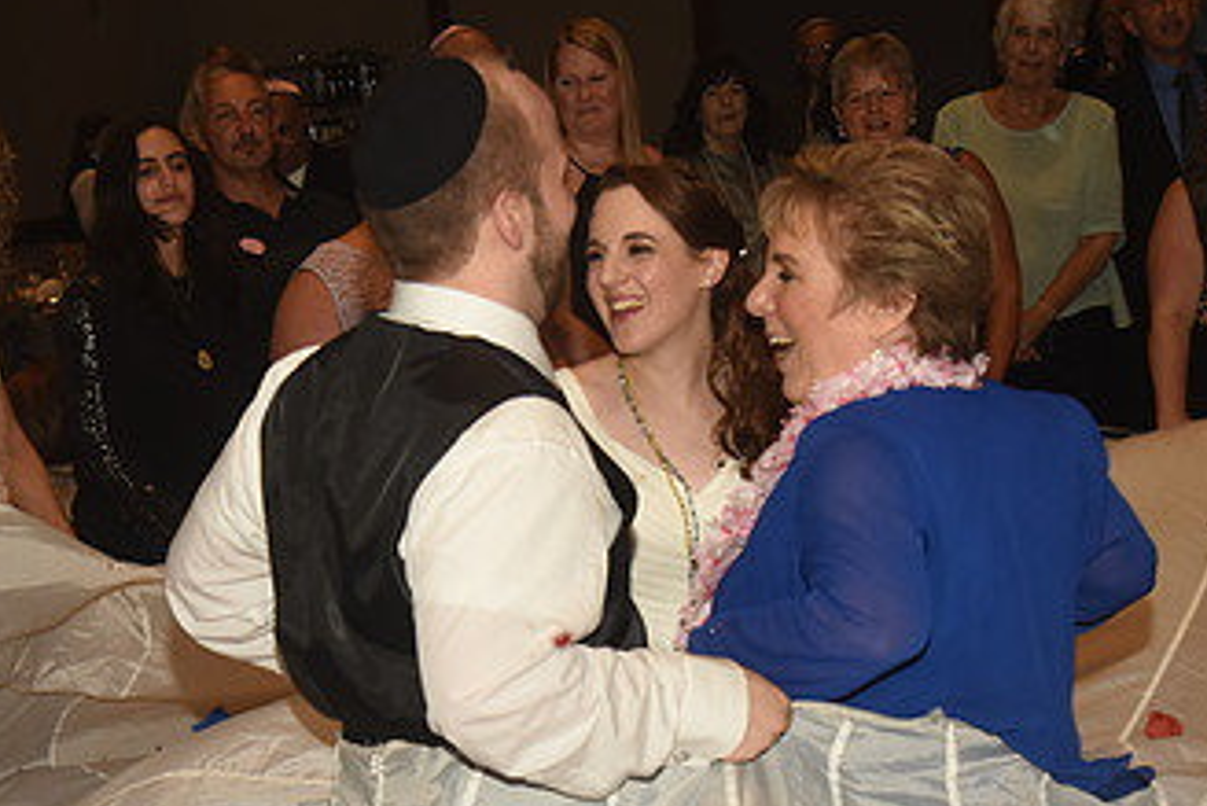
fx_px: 2851
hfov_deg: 23.9
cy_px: 635
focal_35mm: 85
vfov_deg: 16.0
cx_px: 530
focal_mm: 48
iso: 1600
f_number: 5.6
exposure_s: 1/160
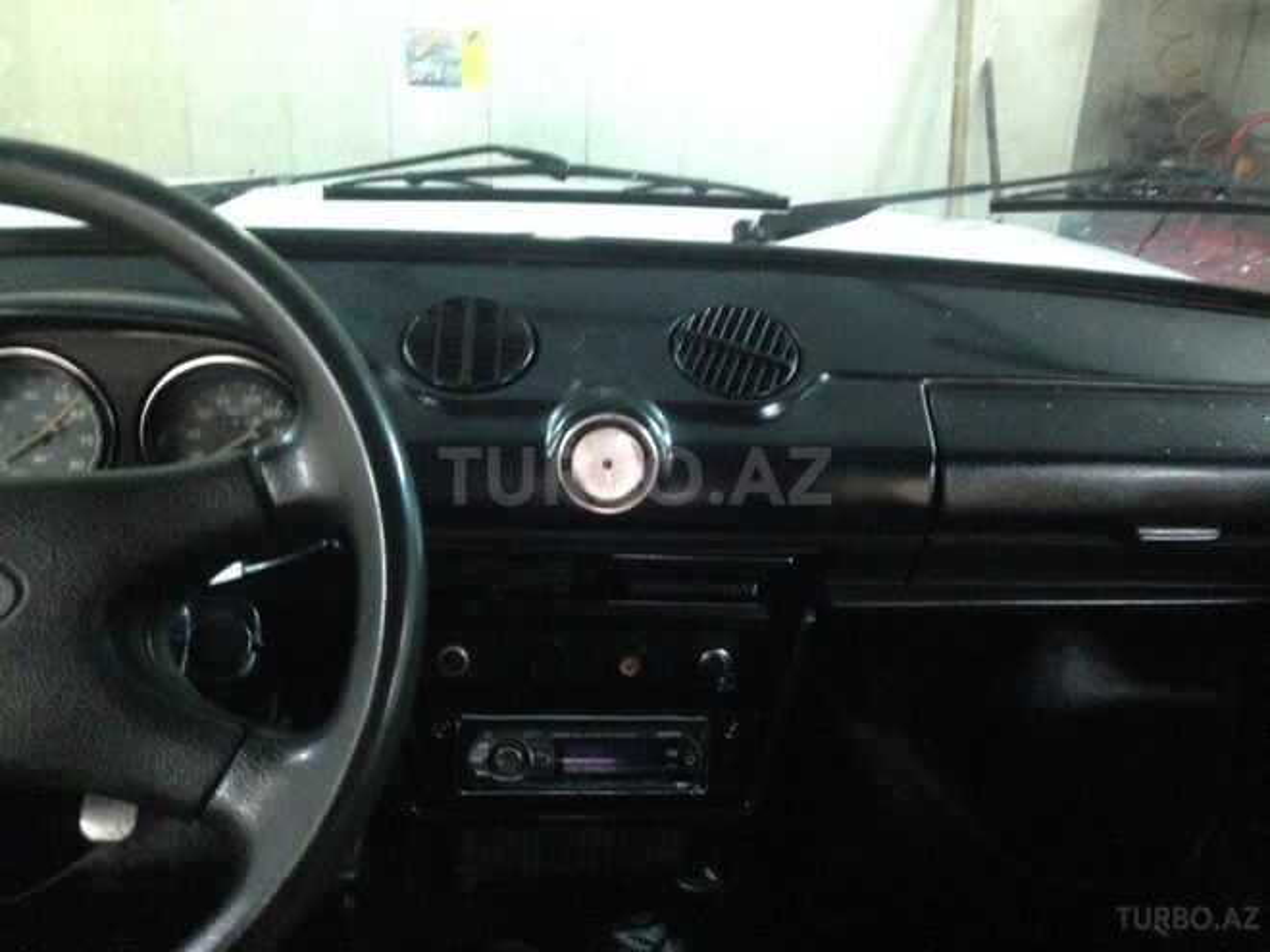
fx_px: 1211
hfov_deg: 55.4
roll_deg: -2.5
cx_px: 635
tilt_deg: -19.3
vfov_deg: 42.9
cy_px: 476
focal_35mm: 33
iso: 500
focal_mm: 4.12
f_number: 2.4
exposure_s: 1/15
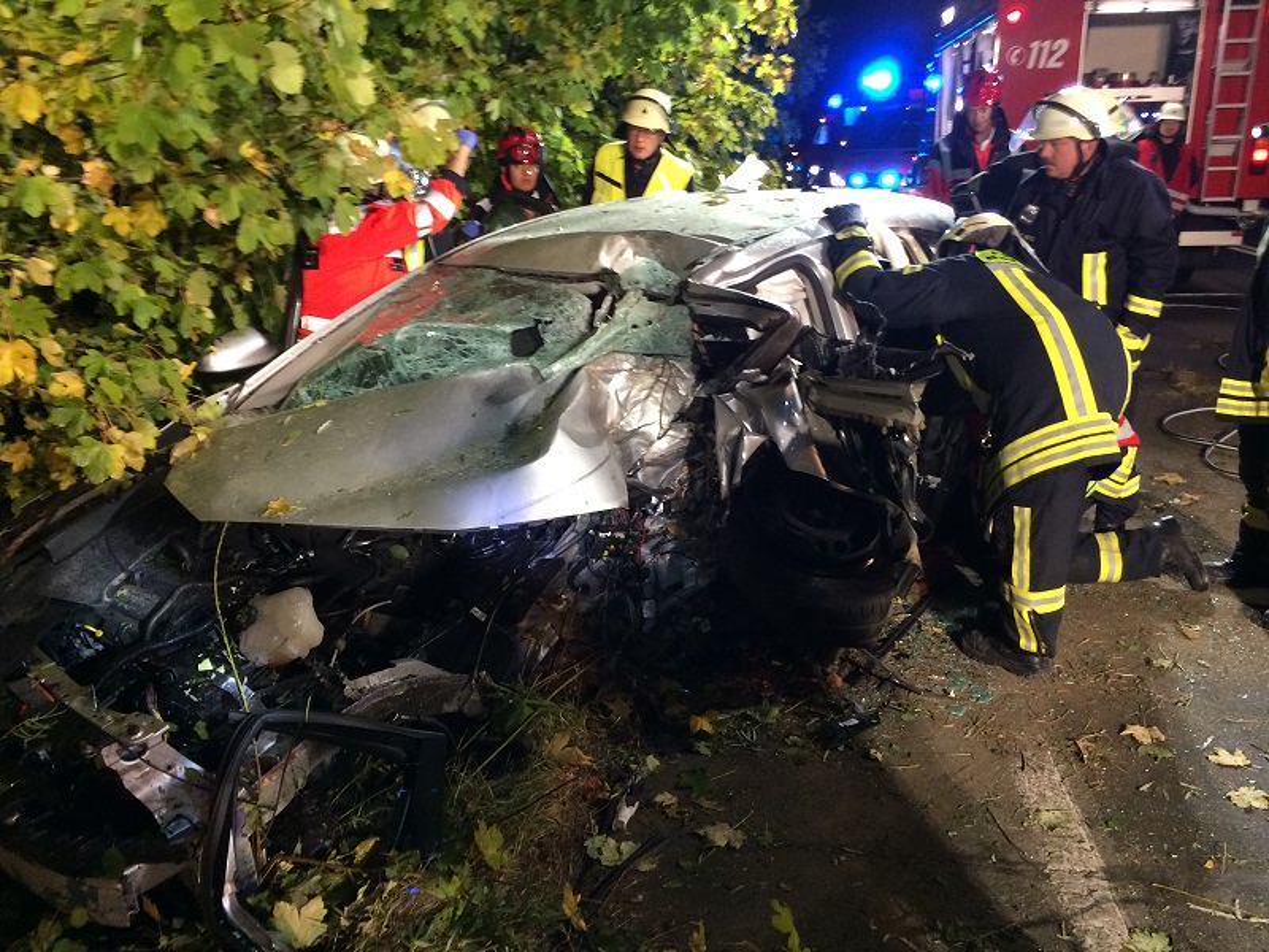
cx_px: 634
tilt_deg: -15.2
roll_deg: +1.6
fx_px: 1063
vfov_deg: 48.2
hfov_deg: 61.7
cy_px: 476
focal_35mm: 29
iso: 200
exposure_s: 1/33
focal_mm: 4.15
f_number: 2.2
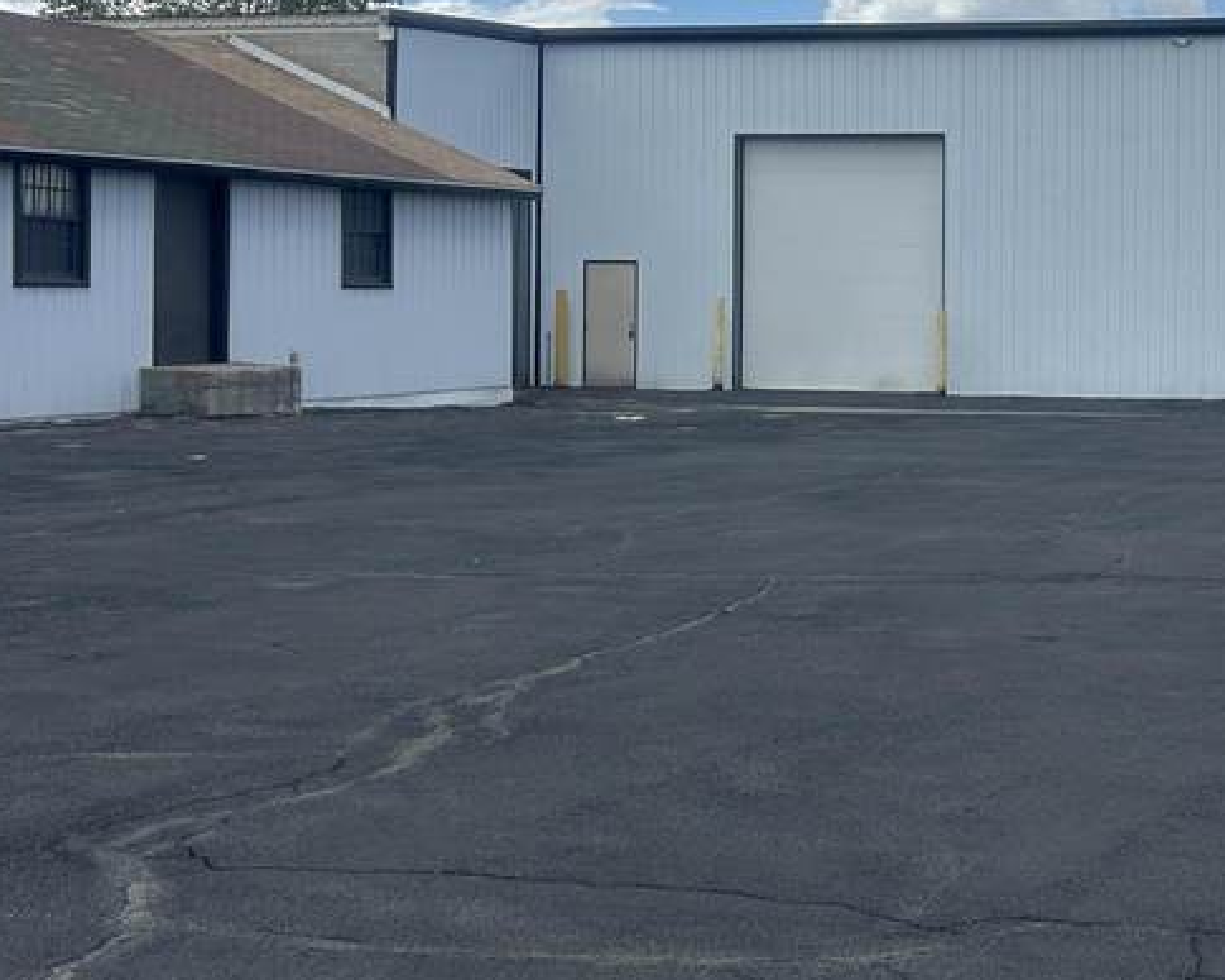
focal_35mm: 67
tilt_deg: +0.6
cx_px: 1182
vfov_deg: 22.7
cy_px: 311
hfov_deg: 27.0
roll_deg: -0.9
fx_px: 2429
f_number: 1.5
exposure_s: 1/4831
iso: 50
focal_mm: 5.7
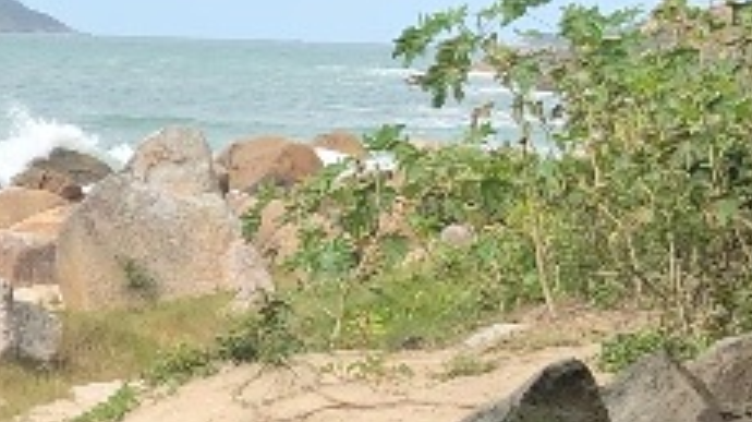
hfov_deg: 14.5
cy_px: 101
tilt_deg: -1.1
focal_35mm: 136
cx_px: -451
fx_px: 2710
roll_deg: -0.4
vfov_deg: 8.9
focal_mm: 3.99
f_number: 1.8
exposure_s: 1/1043
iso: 20
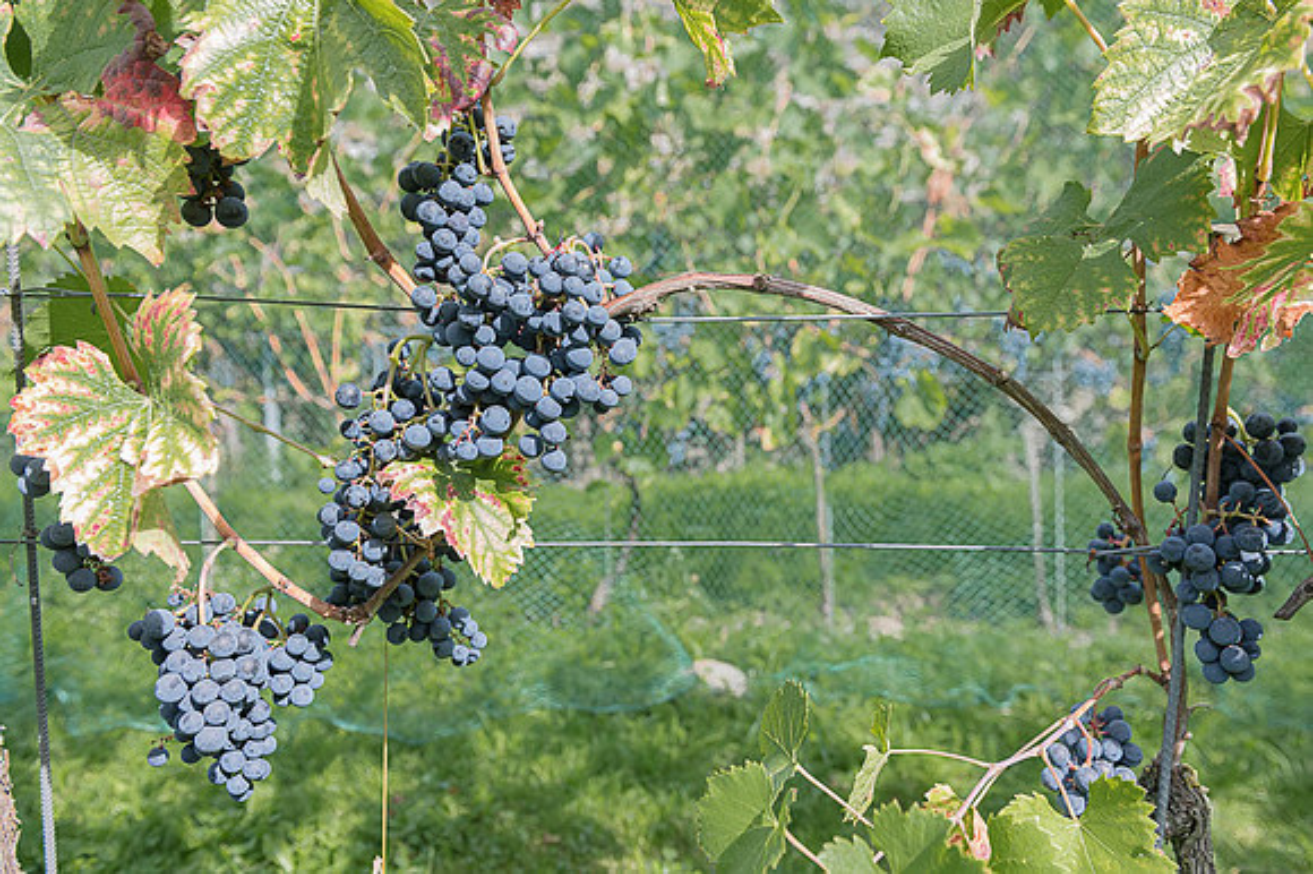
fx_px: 964
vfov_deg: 48.8
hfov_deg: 68.4
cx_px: 705
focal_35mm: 26
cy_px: 421
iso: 400
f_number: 4
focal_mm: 24
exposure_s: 1/500
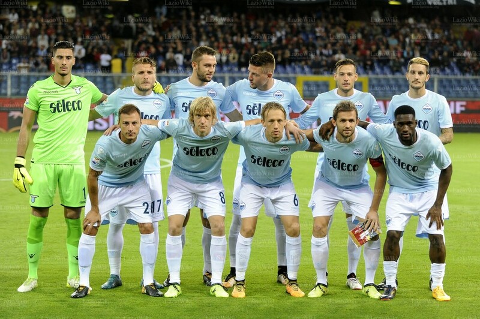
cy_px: 160
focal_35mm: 95
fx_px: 1266
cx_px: 240
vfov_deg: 14.4
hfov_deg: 21.5
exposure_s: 1/1000
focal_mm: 95
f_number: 3.2
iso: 2000
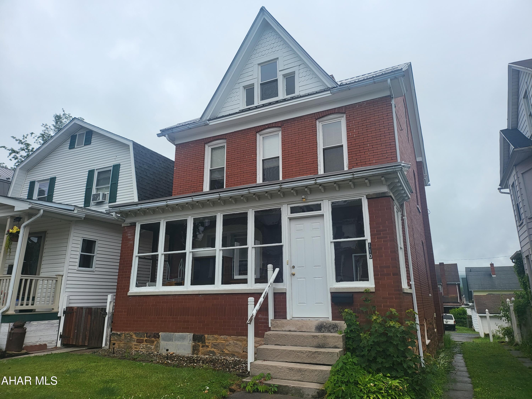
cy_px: 200
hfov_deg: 71.6
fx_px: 369
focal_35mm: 24
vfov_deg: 56.8
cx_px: 266
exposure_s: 1/1576
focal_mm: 5
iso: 40
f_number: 1.8
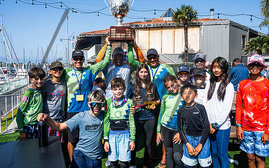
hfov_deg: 61.2
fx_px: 227
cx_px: 138
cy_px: 78
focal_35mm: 31
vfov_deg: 40.6
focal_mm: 28
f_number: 14
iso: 800
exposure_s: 1/800
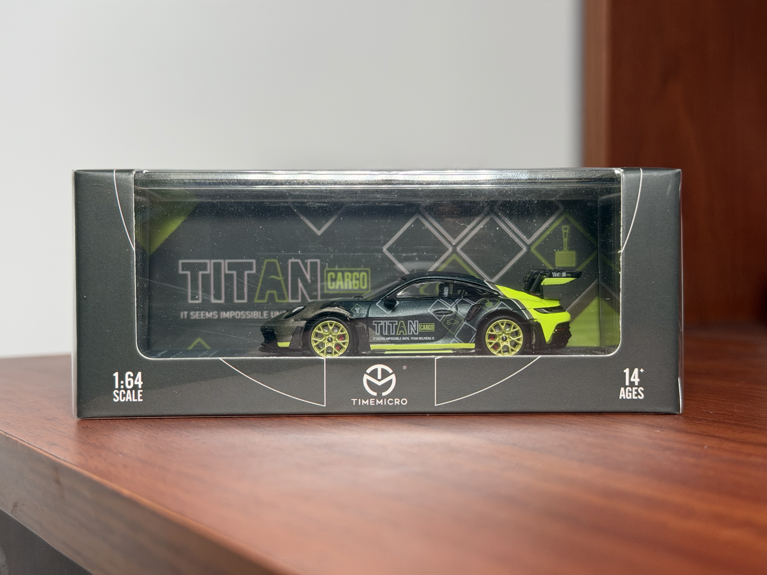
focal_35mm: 48
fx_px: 1064
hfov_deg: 39.7
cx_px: 384
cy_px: 288
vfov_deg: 30.3
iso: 100
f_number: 1.78
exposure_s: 1/132
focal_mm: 6.76
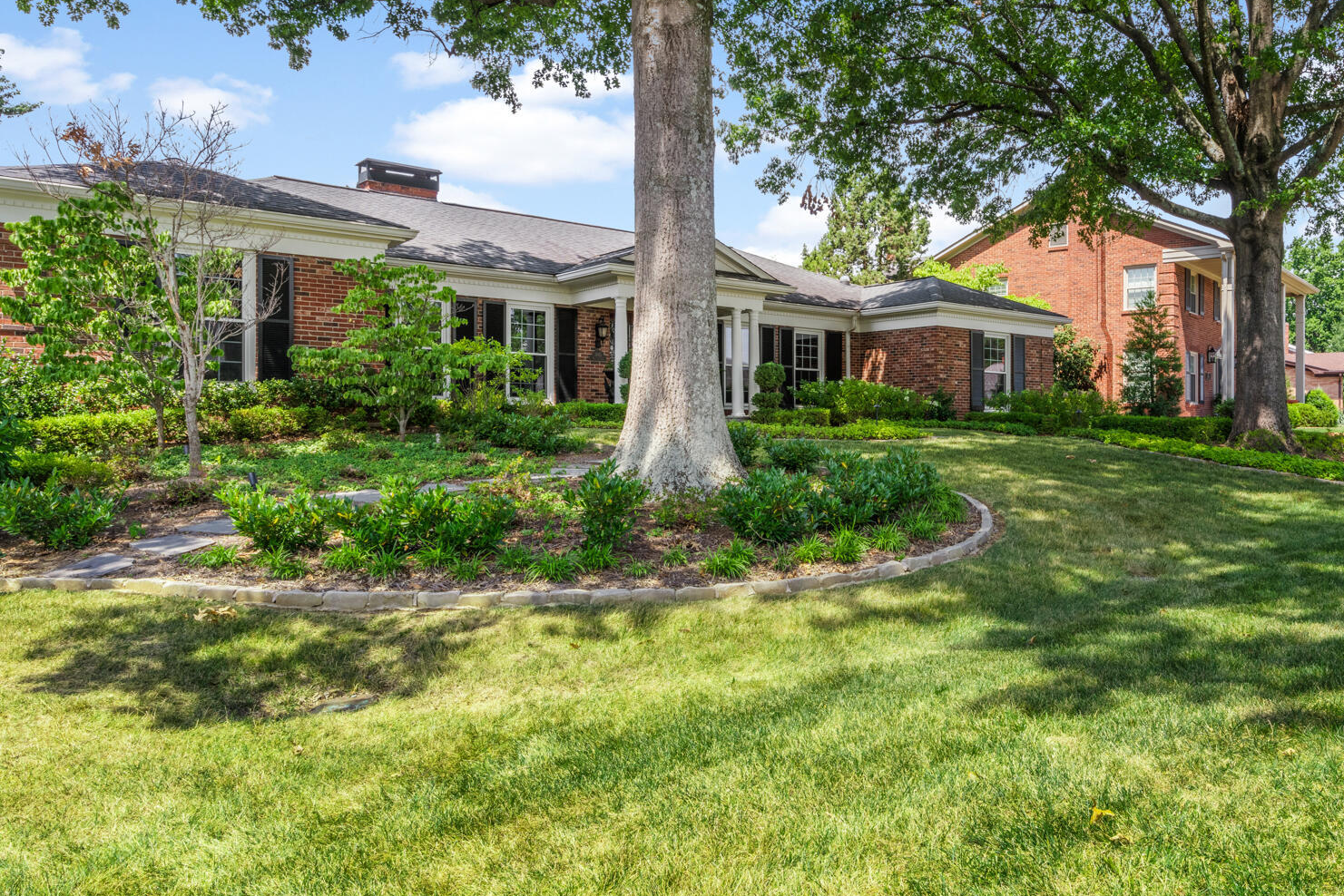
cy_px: 438
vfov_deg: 47.9
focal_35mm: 27
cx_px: 866
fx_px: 1008
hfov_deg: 66.0
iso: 400
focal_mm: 16
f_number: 11
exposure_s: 1/400
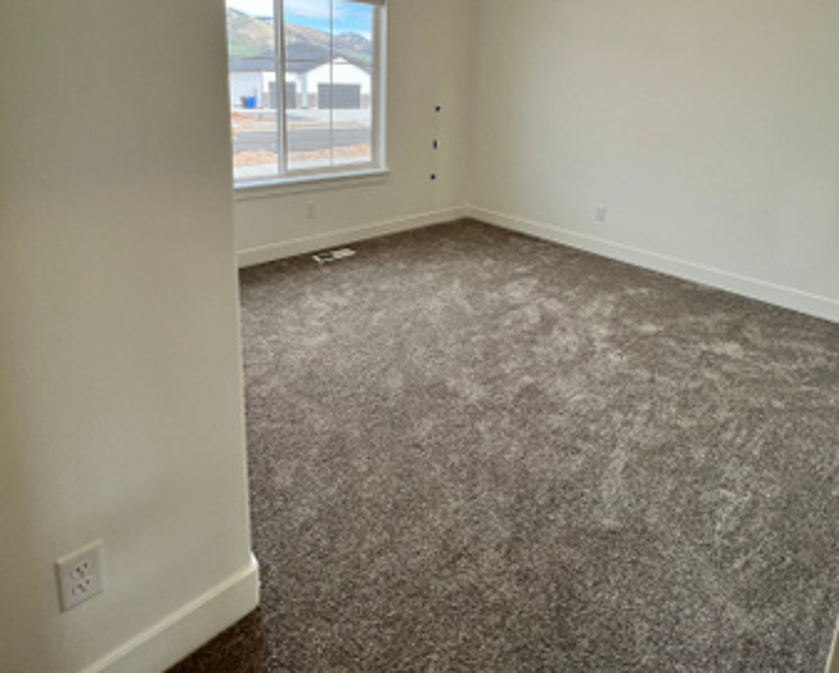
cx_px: 400
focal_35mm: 18
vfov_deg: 69.7
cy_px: 181
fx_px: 447
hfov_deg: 86.3
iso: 40
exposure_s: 1/120
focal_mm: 1.57
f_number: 1.8
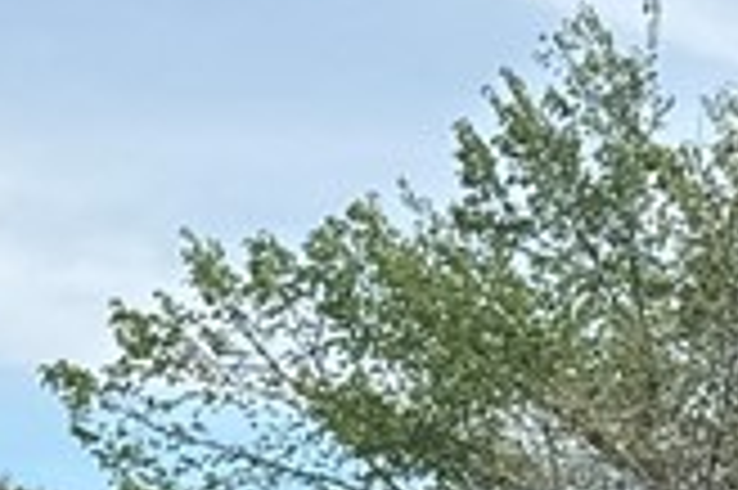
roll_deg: +1.1
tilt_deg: -7.3
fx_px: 3195
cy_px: 1079
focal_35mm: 156
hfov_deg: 11.9
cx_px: -698
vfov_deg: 8.2
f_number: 1.78
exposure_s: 1/4405
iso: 80
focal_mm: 6.76
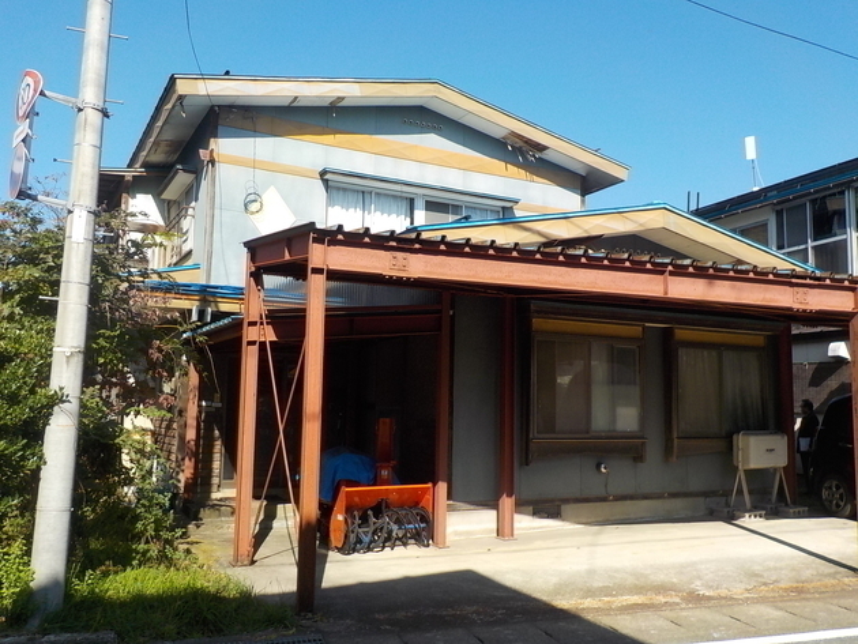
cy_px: 322
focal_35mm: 30
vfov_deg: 46.8
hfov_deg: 59.9
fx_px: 744
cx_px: 429
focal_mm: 4.1
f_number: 3.3
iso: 125
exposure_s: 1/800
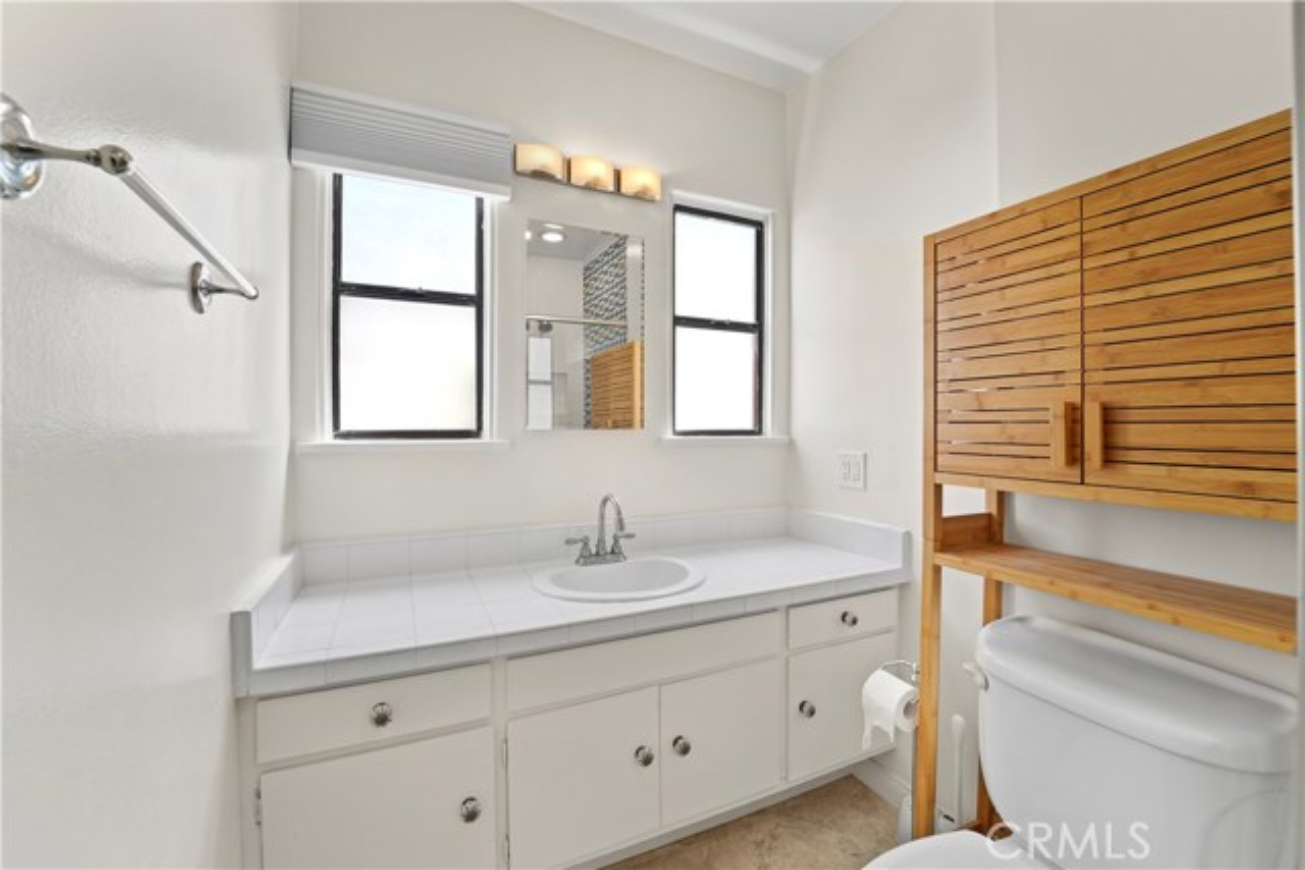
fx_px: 508
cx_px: 652
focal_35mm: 14
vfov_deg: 81.2
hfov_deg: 104.2
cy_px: 435
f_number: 8
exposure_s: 1/2.5
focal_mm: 14
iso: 320
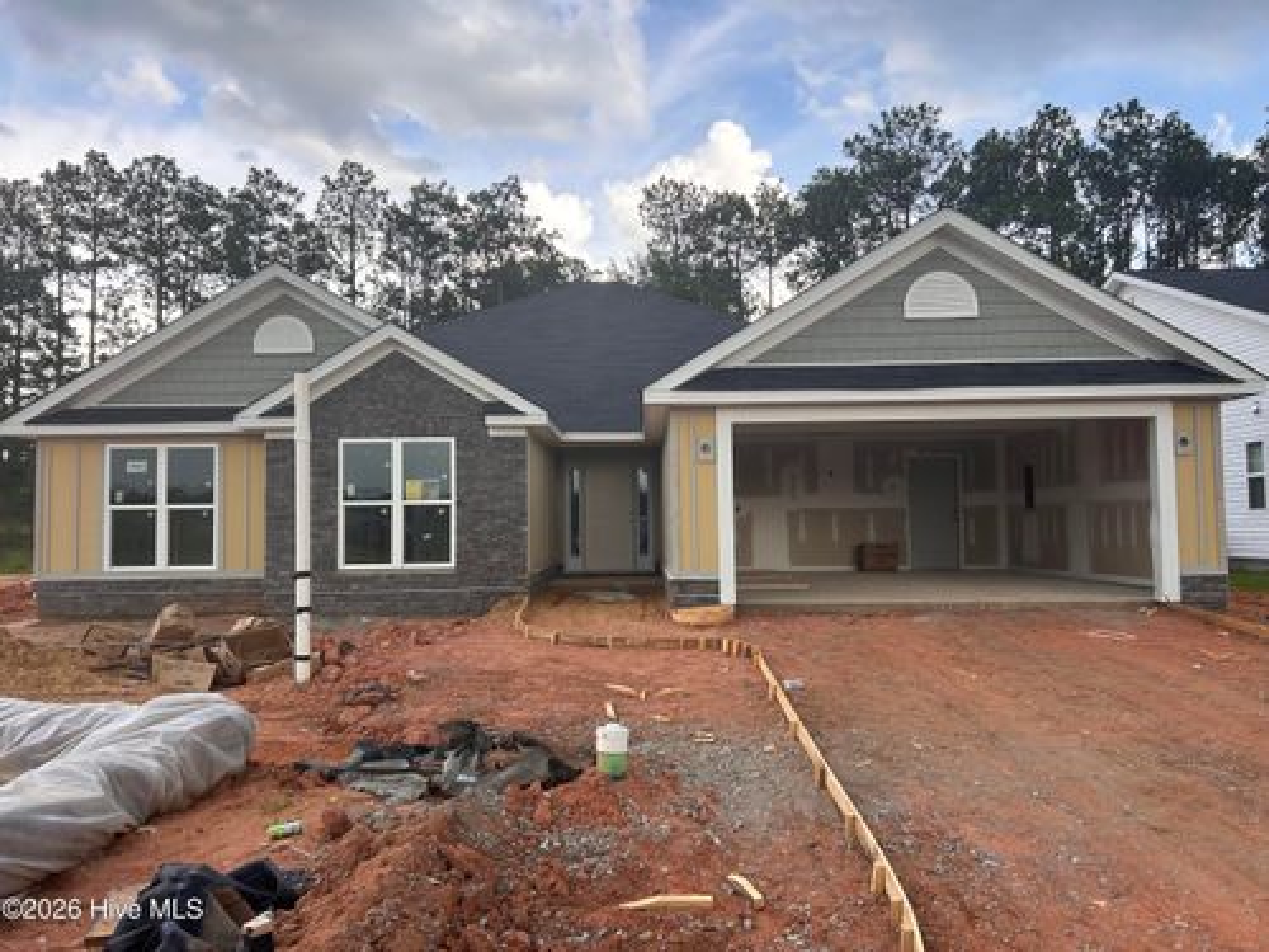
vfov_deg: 53.1
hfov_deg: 67.3
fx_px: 953
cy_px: 476
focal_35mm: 26
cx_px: 634
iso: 50
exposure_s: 1/803
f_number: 1.5
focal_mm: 5.7
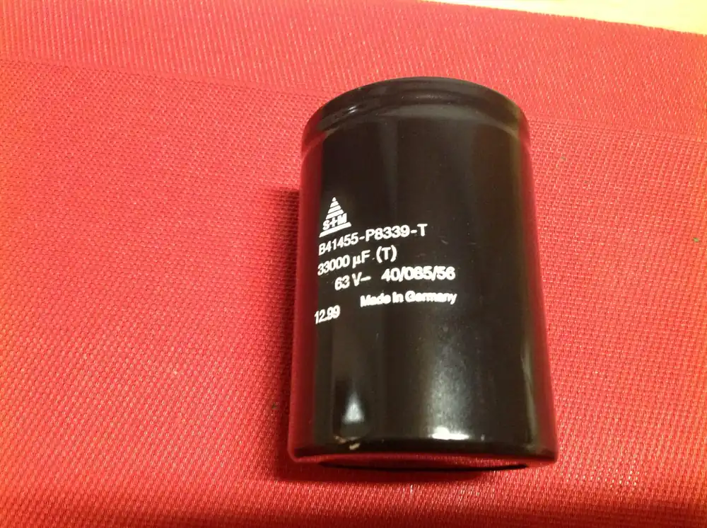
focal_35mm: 35
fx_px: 713
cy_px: 264
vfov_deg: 40.6
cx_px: 354
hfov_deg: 52.7
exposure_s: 1/15
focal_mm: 4.28
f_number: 2.4
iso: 500
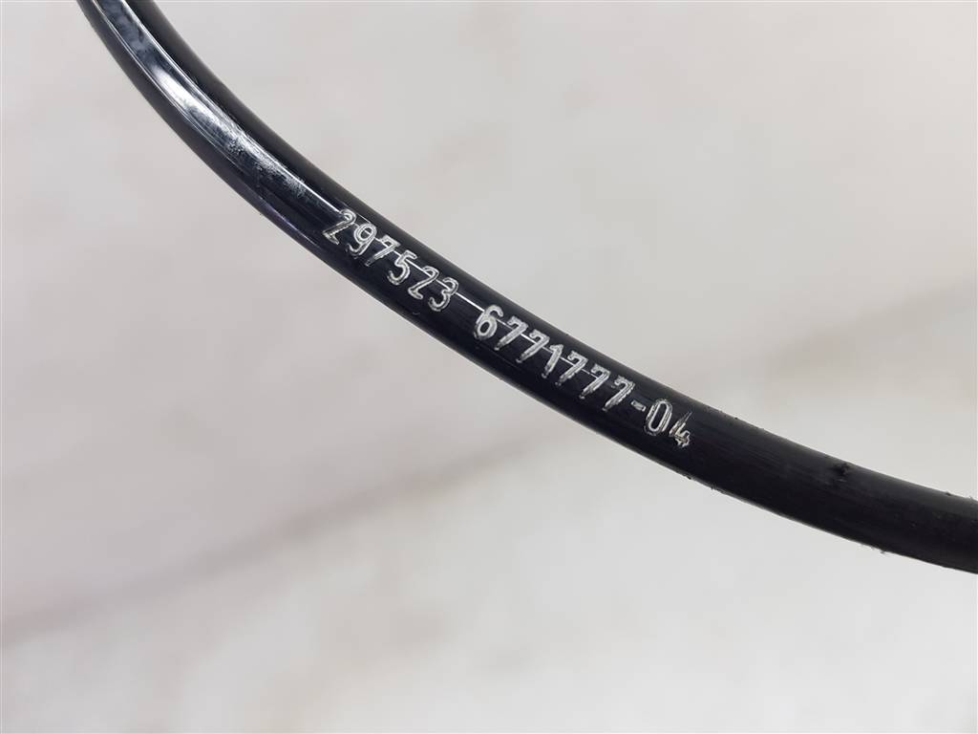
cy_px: 367
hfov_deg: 67.3
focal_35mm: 26
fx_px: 735
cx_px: 489
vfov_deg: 53.1
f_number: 1.7
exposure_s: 1/100
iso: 80
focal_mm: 4.2
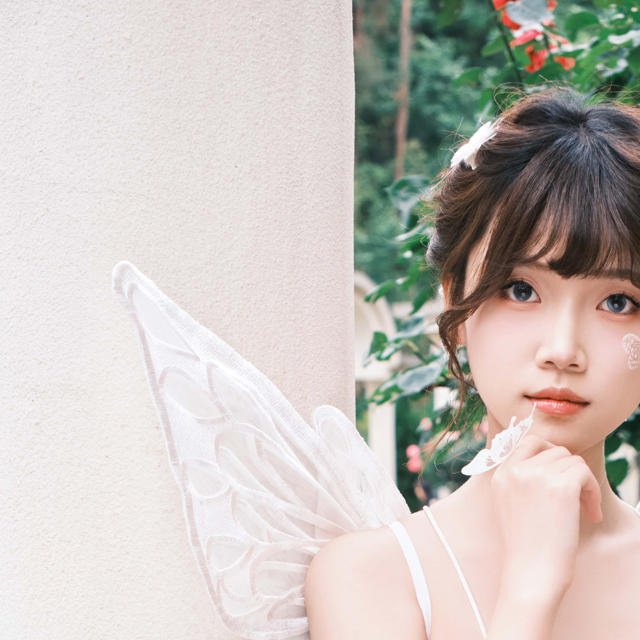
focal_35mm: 99
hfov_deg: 17.4
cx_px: 523
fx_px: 2071
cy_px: 740
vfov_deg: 16.9
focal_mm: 29.9
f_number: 4
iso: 250
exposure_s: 1/125
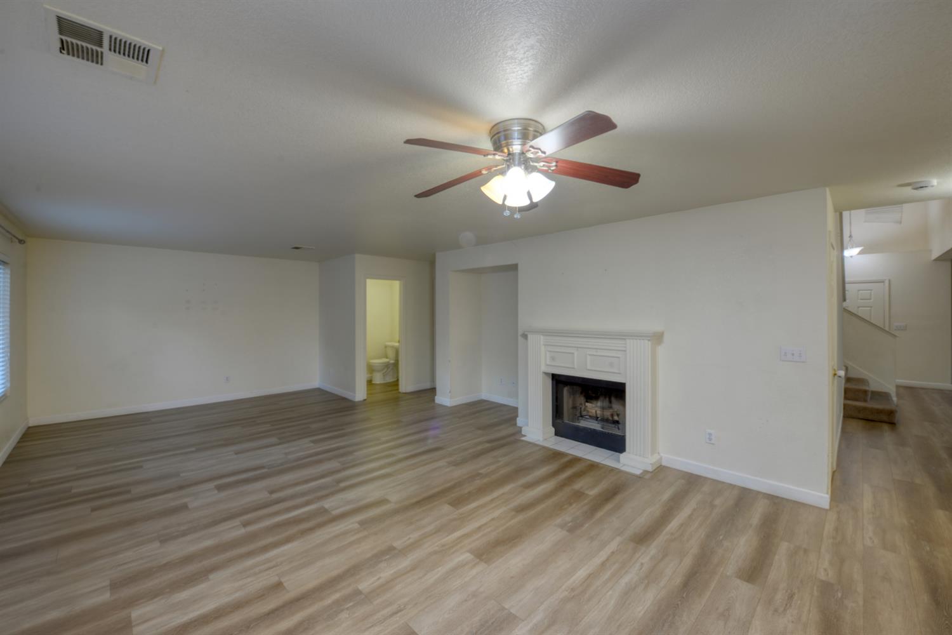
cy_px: 318
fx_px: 370
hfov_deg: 104.3
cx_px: 476
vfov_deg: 81.2
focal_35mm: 14
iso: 400
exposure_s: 1/3
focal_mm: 14
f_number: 10
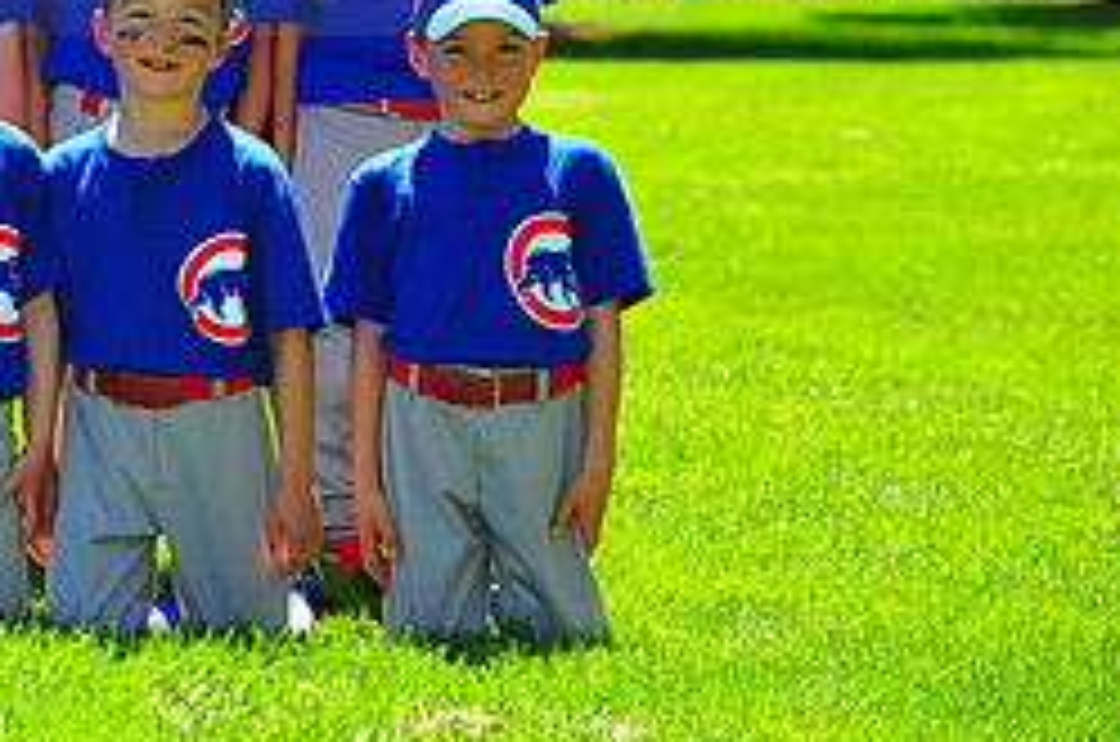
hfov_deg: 8.3
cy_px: -99
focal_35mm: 245
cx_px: -171
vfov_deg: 5.6
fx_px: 7608
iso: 200
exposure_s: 1/400
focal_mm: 105
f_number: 5
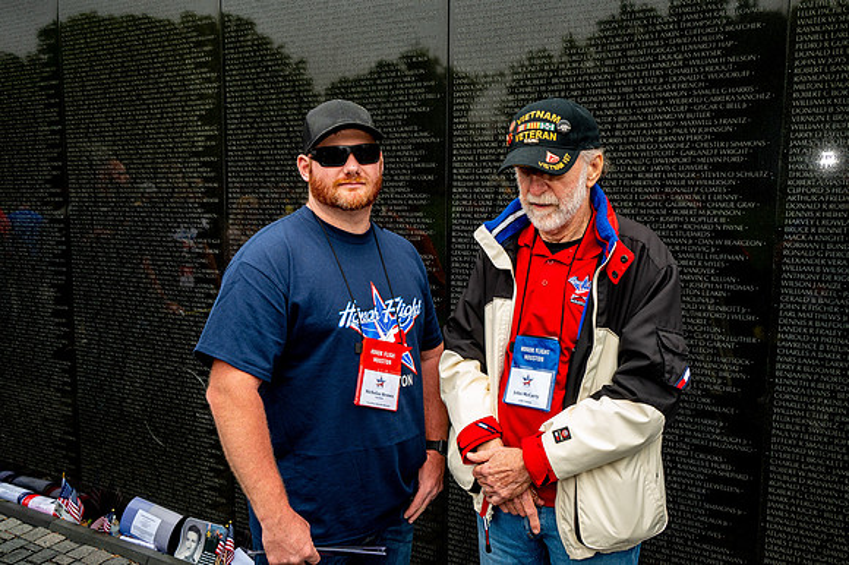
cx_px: 424
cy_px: 282
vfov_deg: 42.3
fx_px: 731
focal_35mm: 31
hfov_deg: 60.3
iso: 640
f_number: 8
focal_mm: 31
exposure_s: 1/640
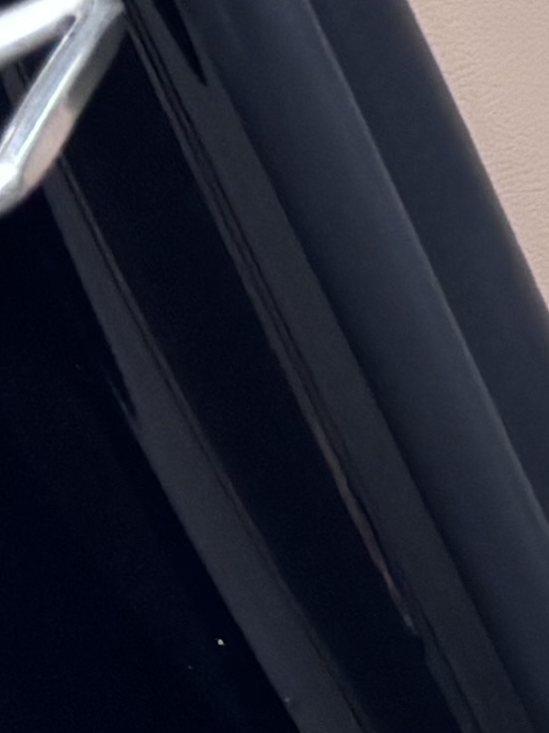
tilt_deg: -29.0
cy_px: -1266
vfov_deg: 8.6
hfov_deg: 6.0
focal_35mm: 201
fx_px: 4252
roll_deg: -2.6
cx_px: 2308
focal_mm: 5.96
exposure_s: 1/121
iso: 125
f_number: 1.6
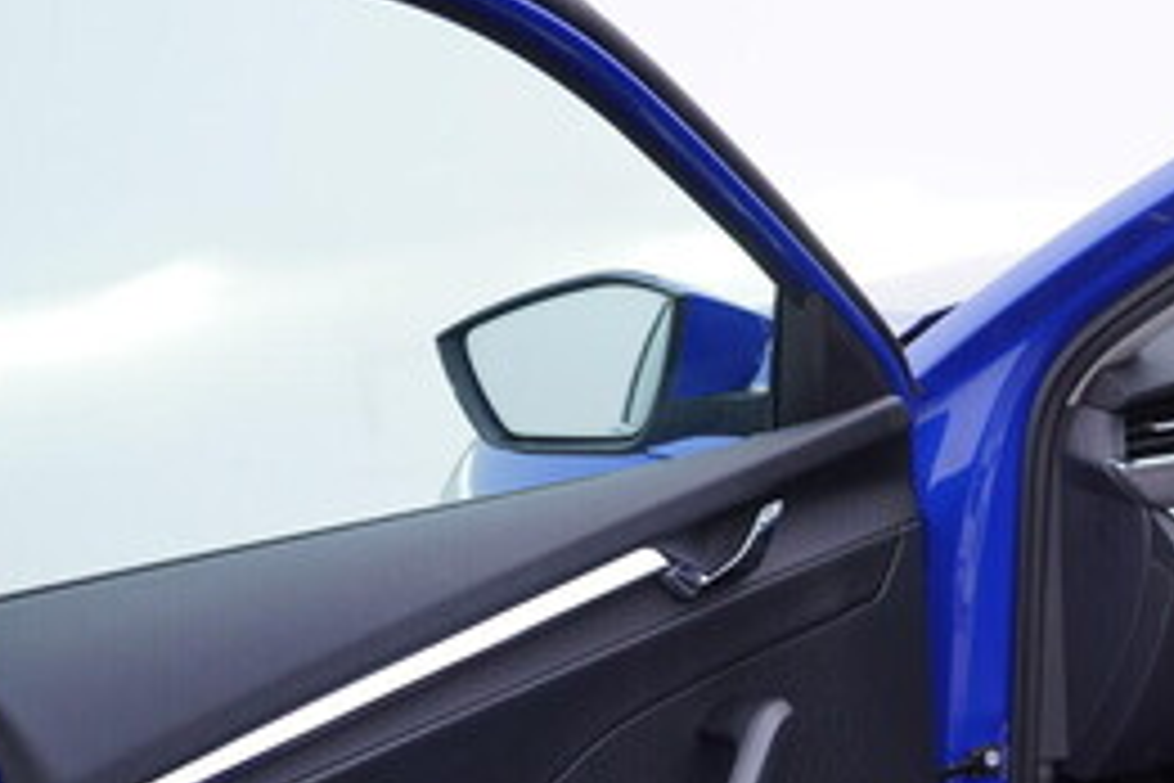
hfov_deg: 25.9
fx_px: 2478
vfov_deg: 17.8
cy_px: 637
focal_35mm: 76
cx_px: 1030
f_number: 3.2
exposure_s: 1/50
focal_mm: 24
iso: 125
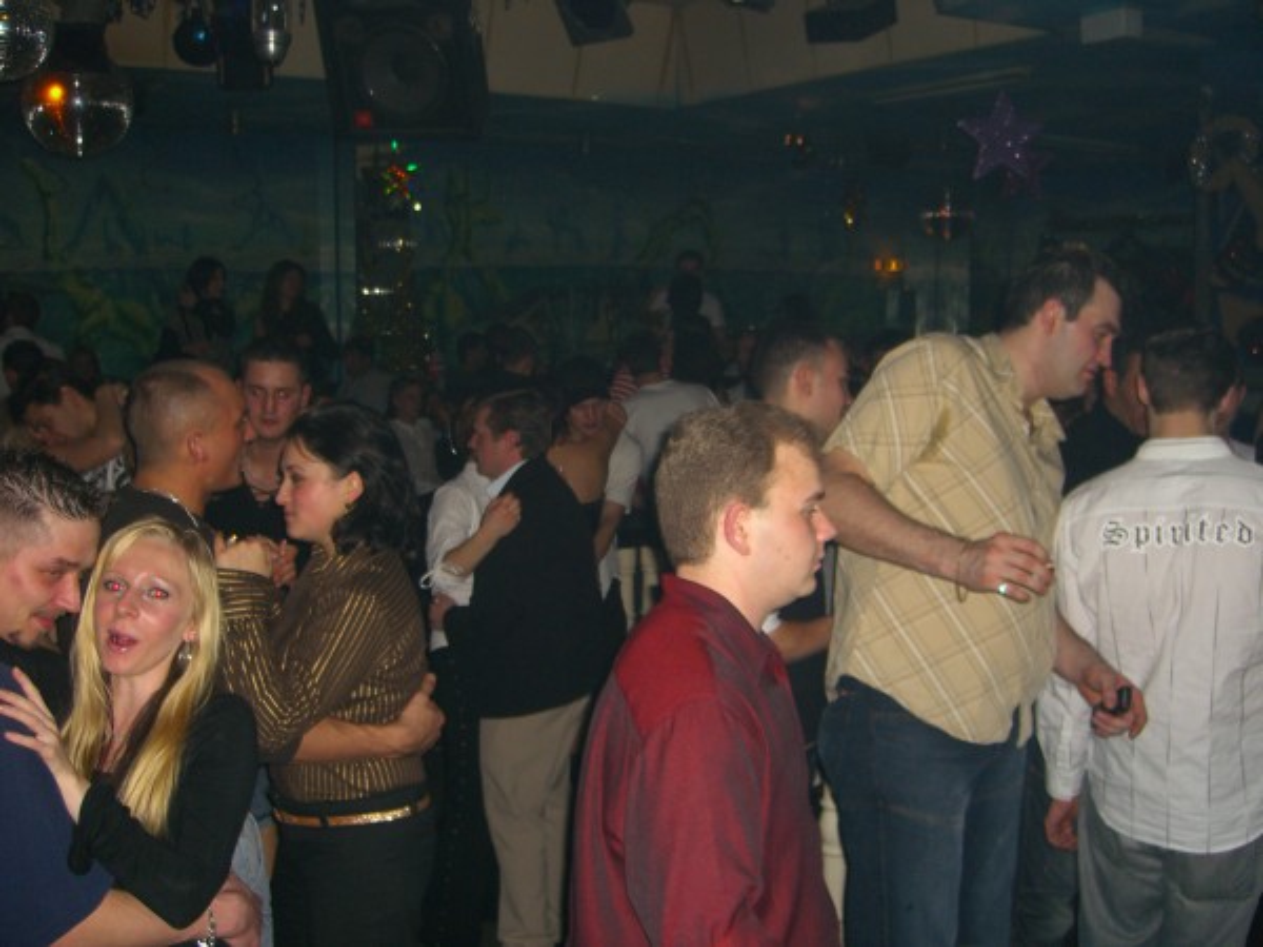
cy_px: 474
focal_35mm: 38
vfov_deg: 37.7
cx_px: 632
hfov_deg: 49.0
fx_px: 1386
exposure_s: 1/60
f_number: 2.8
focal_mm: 7.9
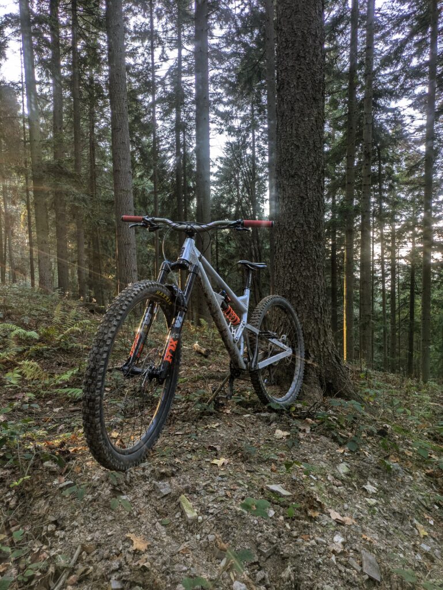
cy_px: 295
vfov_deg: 69.4
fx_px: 426
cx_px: 222
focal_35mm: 25
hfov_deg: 54.9
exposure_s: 1/100
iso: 67
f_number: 1.89
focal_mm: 5.43
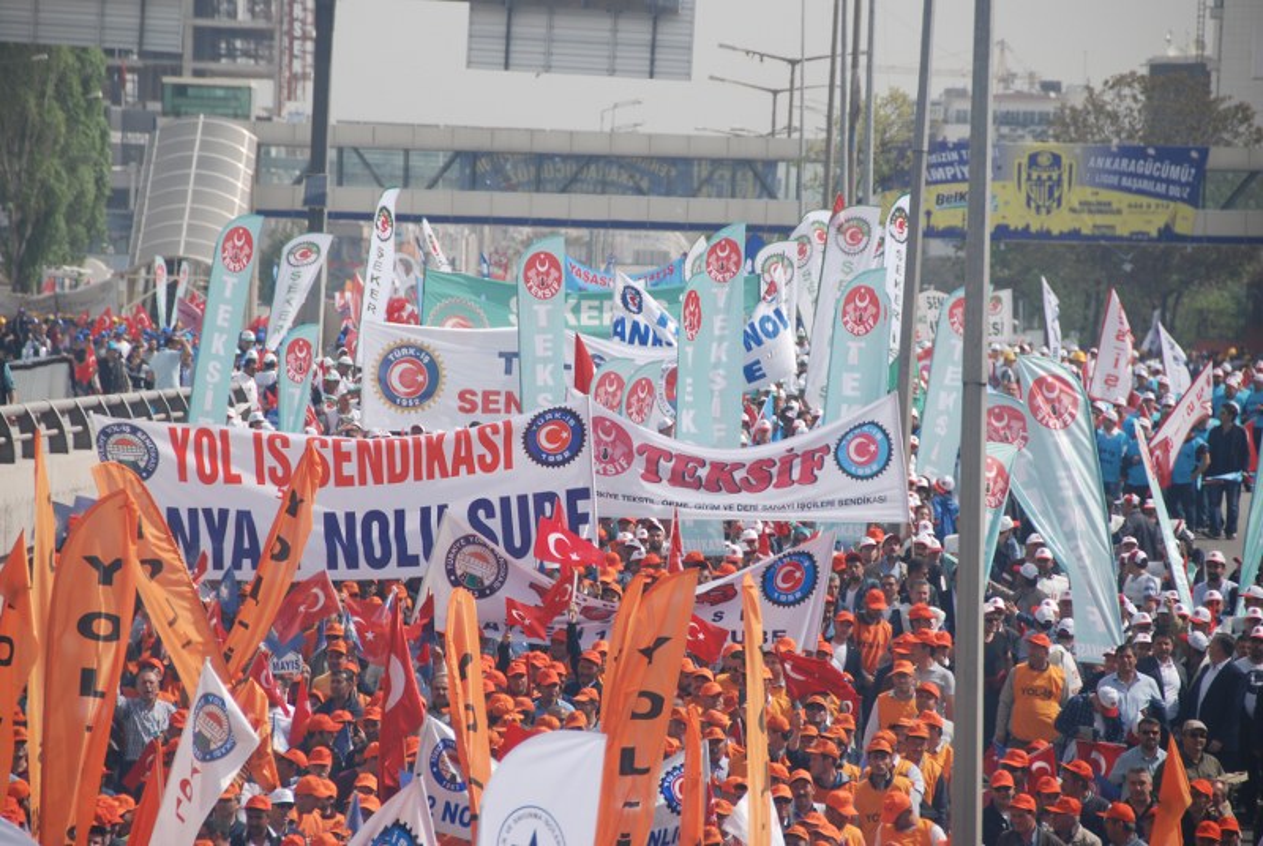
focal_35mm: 225
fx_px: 7905
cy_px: 423
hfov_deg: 9.1
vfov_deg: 6.1
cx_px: 632
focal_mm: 150
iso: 200
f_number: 5.6
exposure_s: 1/1000
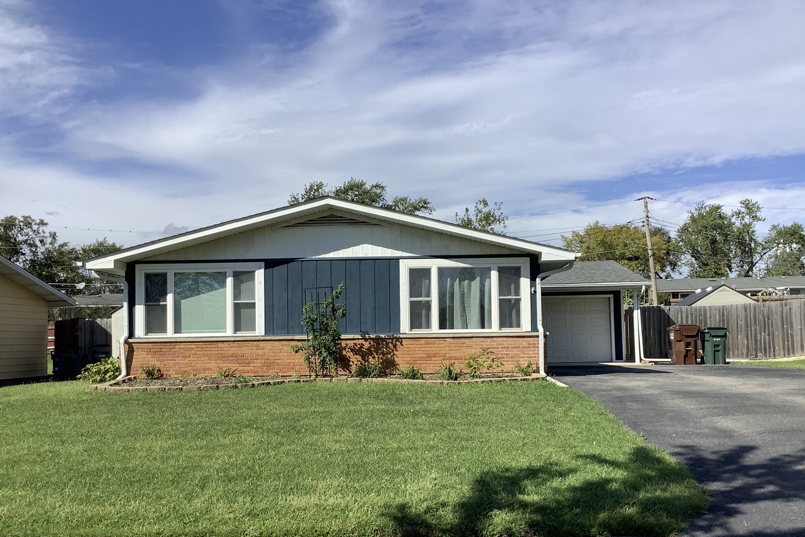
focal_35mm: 33
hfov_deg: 57.2
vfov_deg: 39.9
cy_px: 308
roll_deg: +0.7
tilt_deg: +0.9
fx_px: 738
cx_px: 409
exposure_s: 1/1894
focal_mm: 3.3
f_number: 2.4
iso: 25
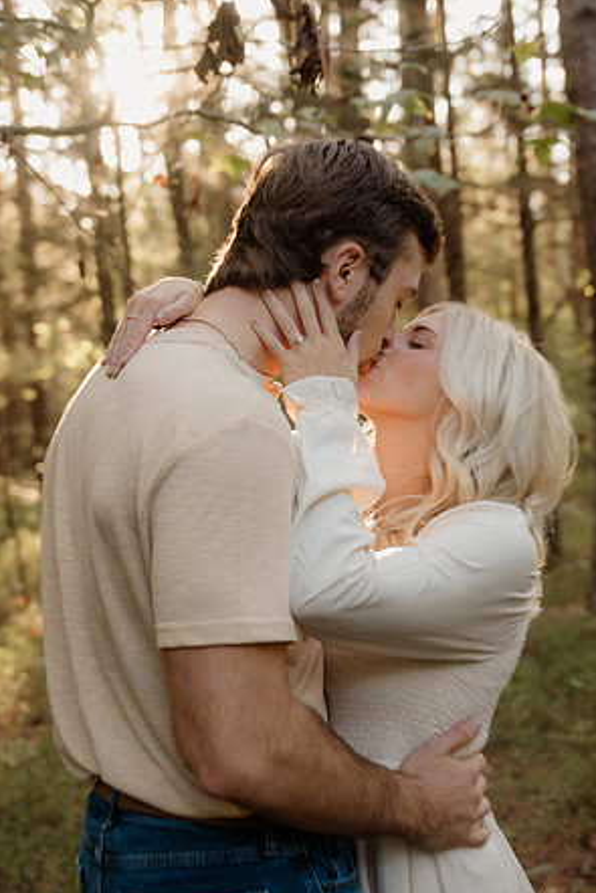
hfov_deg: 23.4
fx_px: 1439
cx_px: 301
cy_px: 449
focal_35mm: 58
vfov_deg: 34.5
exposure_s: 1/125
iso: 500
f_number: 2.8
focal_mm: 38
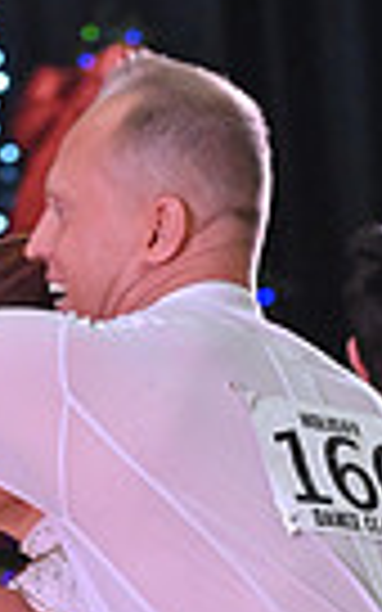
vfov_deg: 3.6
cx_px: 263
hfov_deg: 2.2
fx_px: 9761
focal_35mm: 586
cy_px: 968
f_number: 6.3
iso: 4000
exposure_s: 1/400
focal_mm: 135
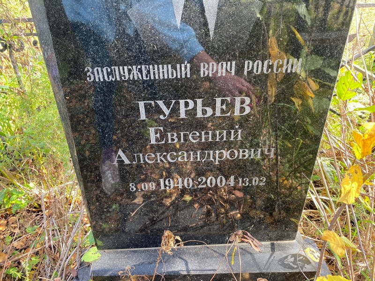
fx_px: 282
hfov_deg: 67.3
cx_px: 188
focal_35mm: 26
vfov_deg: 53.1
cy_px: 140
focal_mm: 4.25
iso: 50
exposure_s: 1/122
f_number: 1.8
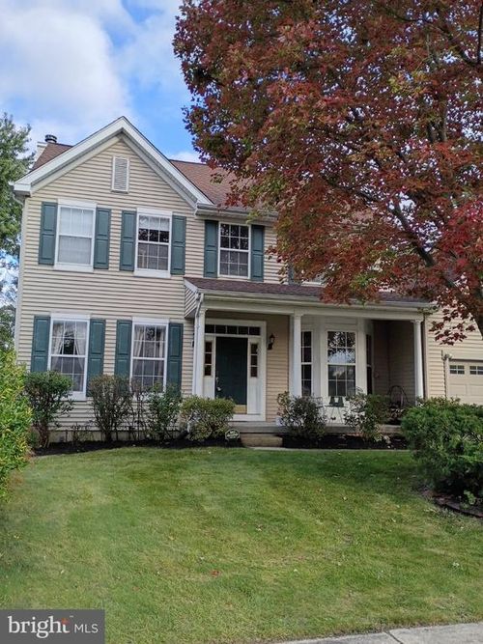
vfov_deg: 61.7
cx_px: 242
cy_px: 322
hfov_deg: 48.2
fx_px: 540
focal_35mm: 29
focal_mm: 4.27
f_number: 1.8
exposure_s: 1/241
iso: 100
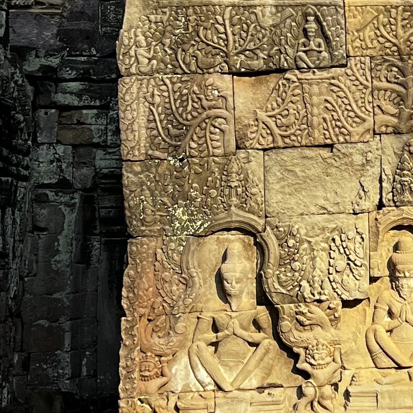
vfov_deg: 14.9
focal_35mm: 116
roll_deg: +1.2
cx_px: 562
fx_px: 1566
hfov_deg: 14.3
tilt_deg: +7.4
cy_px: 59
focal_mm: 5.7
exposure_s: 1/1009
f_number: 1.5
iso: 50
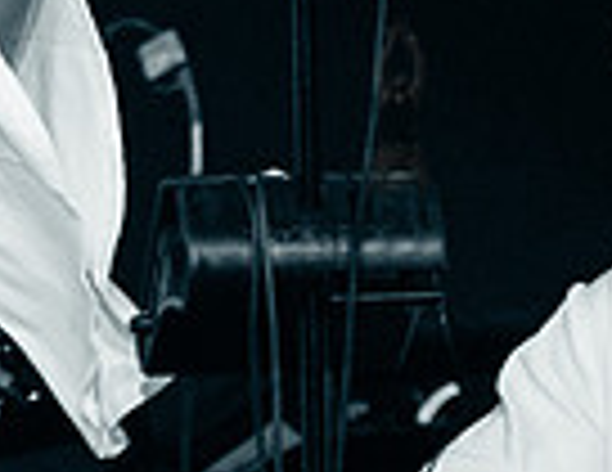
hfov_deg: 2.0
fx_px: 17690
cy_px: -105
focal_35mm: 990
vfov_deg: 1.5
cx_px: -542
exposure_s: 1/250
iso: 4000
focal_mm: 200
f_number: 2.8
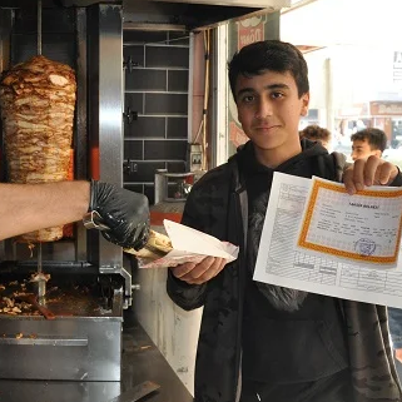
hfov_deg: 38.1
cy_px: 180
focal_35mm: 43
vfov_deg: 39.1
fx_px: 565
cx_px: 99
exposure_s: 1/160
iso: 800
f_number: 4
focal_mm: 18
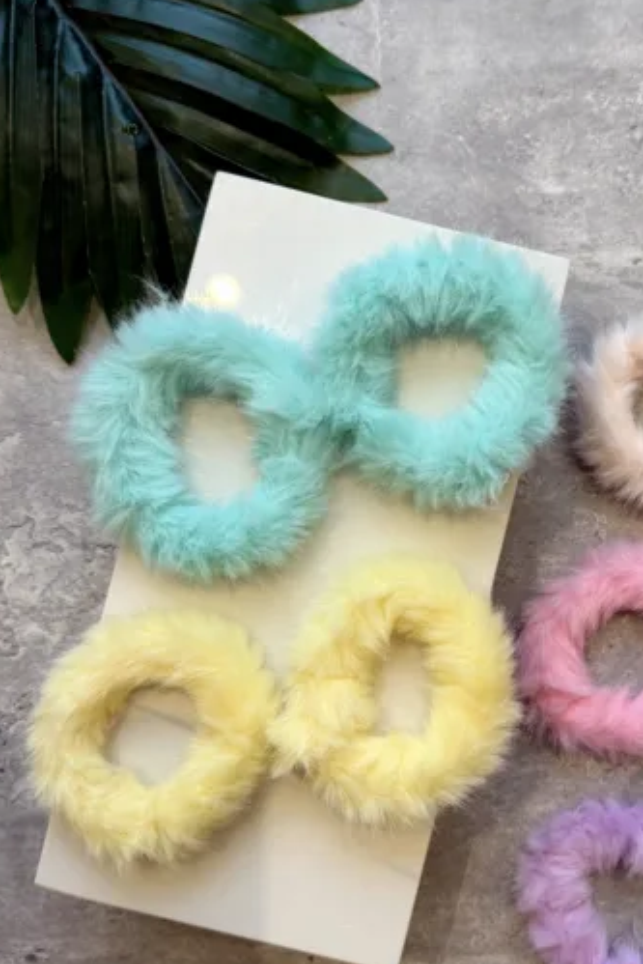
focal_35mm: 40
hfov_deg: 32.4
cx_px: 521
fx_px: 1071
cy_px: 514
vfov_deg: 48.4
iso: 160
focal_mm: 6.76
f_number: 1.78
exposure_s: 1/100
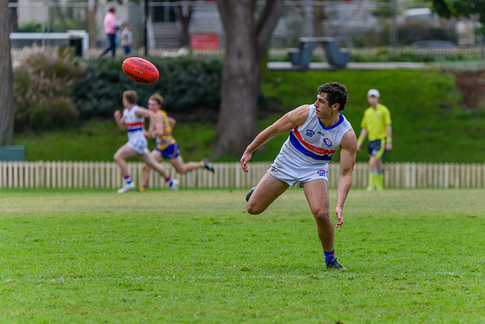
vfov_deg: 3.3
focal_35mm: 421
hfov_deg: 4.9
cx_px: 269
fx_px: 5673
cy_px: 178
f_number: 6
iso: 2000
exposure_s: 1/1600
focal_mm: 360
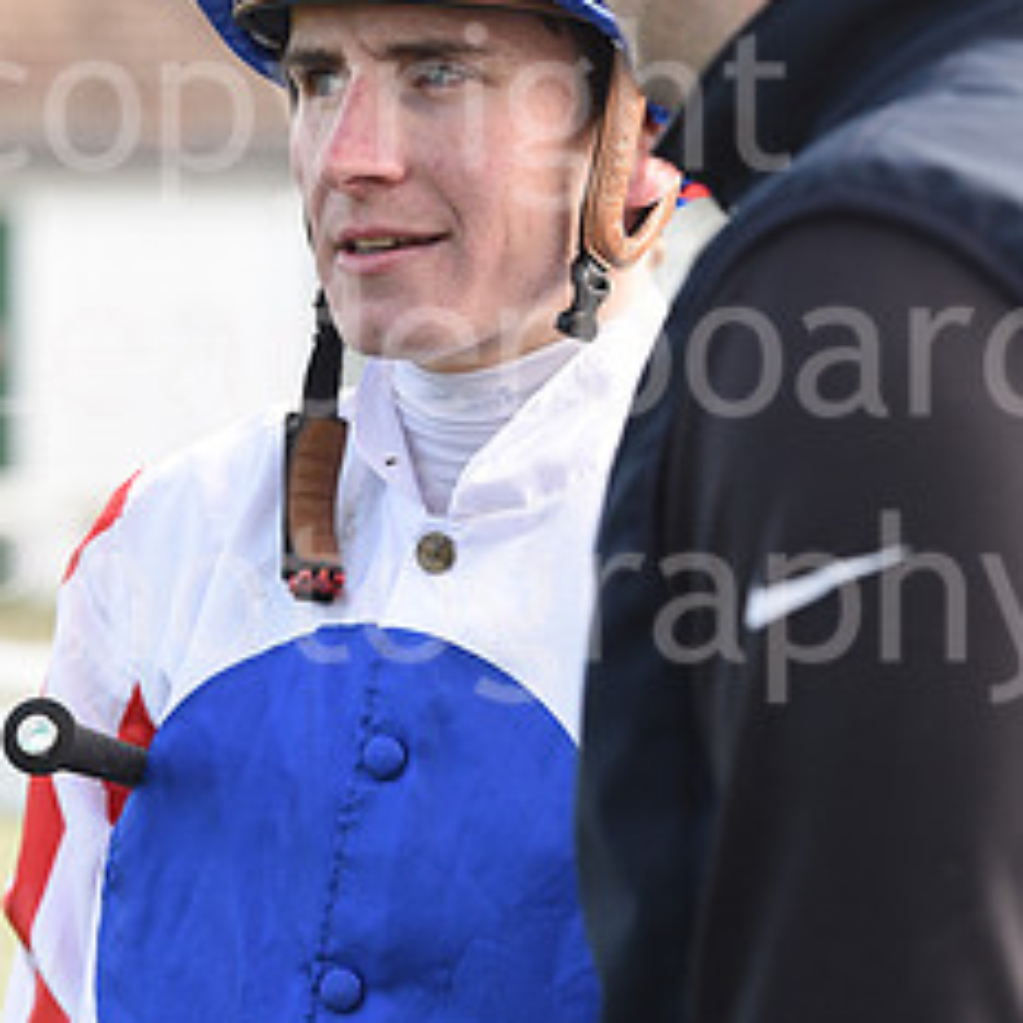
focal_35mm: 245
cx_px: 518
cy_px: 384
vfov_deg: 7.1
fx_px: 8192
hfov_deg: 7.1
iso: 400
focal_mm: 116
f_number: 4.5
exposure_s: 1/640
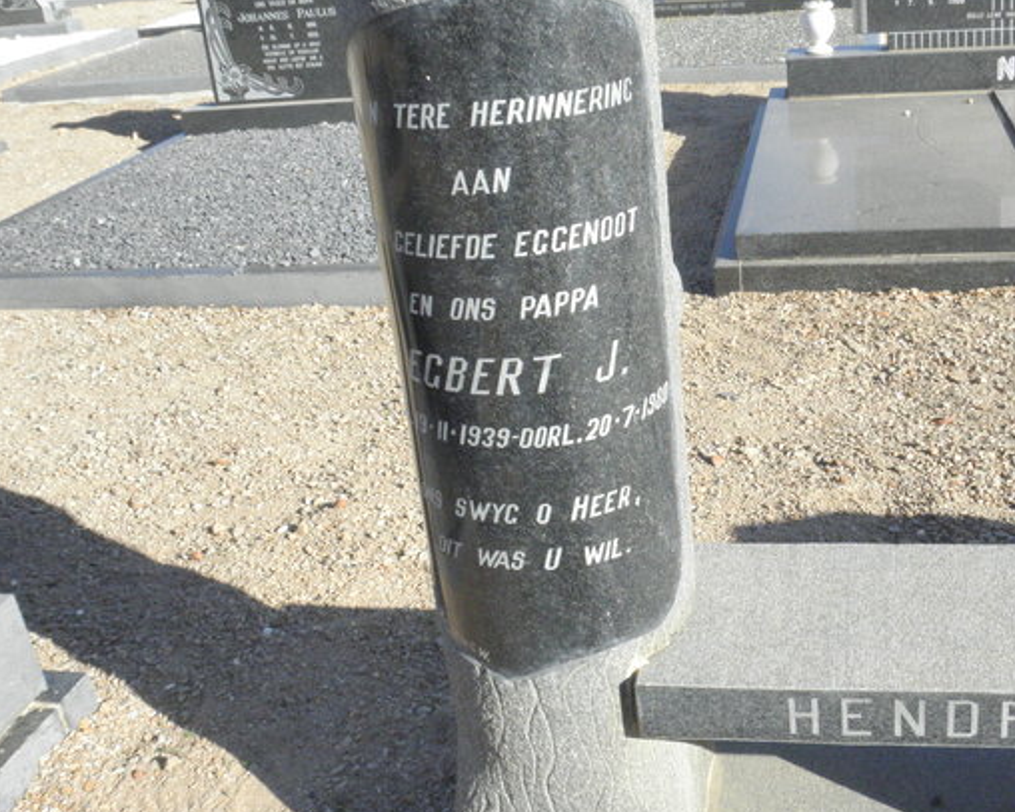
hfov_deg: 45.4
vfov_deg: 37.3
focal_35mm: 40
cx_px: 633
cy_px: 384
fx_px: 1201
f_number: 6.3
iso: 200
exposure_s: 1/400
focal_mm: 4.6
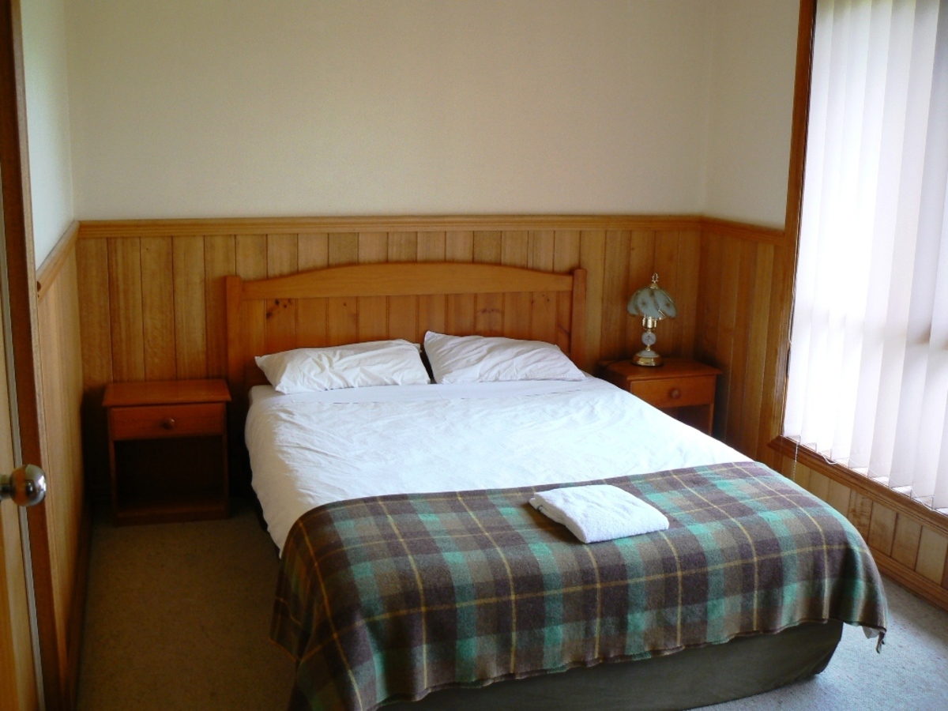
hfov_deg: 51.4
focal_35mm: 36
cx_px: 474
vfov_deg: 39.7
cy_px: 356
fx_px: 986
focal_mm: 6
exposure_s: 1/30
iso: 100
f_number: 2.8
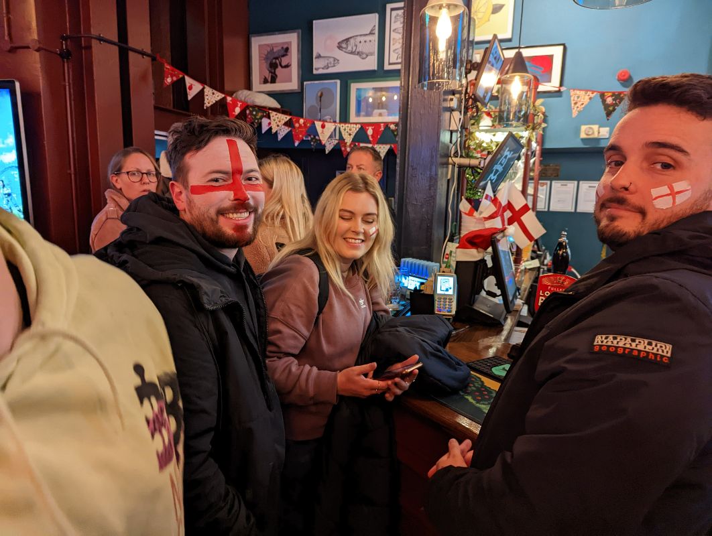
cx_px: 356
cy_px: 268
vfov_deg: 57.0
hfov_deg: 71.5
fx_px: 494
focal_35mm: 24
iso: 682
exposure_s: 1/100
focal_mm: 6.81
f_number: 1.85
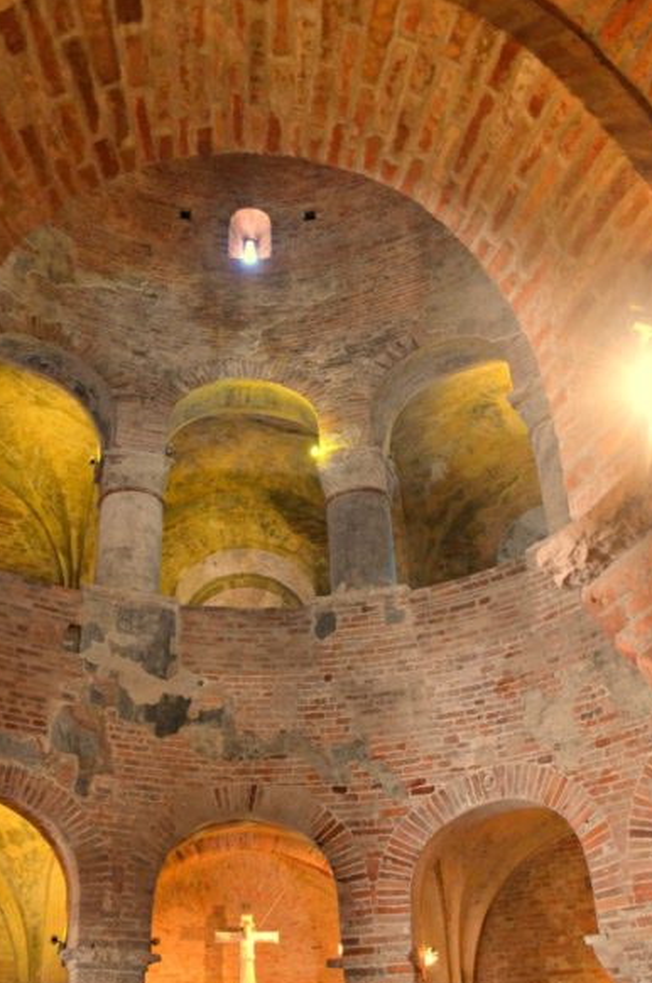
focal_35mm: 35
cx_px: 260
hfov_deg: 37.6
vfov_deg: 54.5
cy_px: 470
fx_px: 954
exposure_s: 1/30
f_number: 3.5
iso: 3200
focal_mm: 18
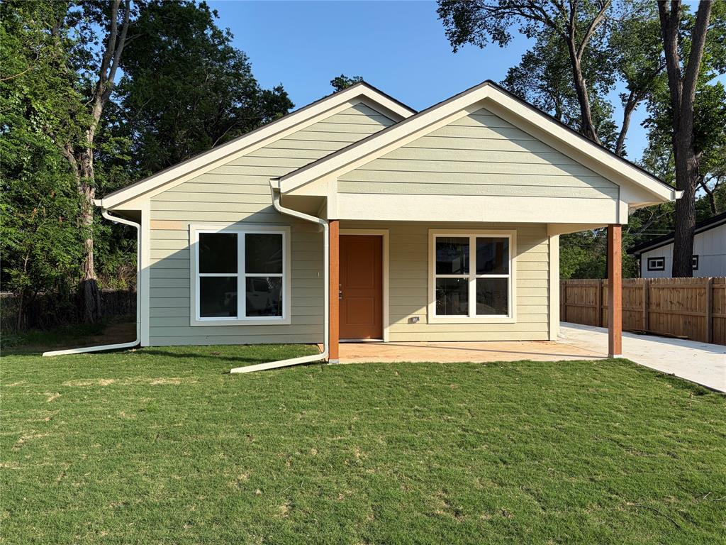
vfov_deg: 53.1
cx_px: 363
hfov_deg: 67.3
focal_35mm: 26
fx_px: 545
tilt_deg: +0.2
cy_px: 272
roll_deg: +0.2
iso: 50
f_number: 1.6
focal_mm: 5.96
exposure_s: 1/2865
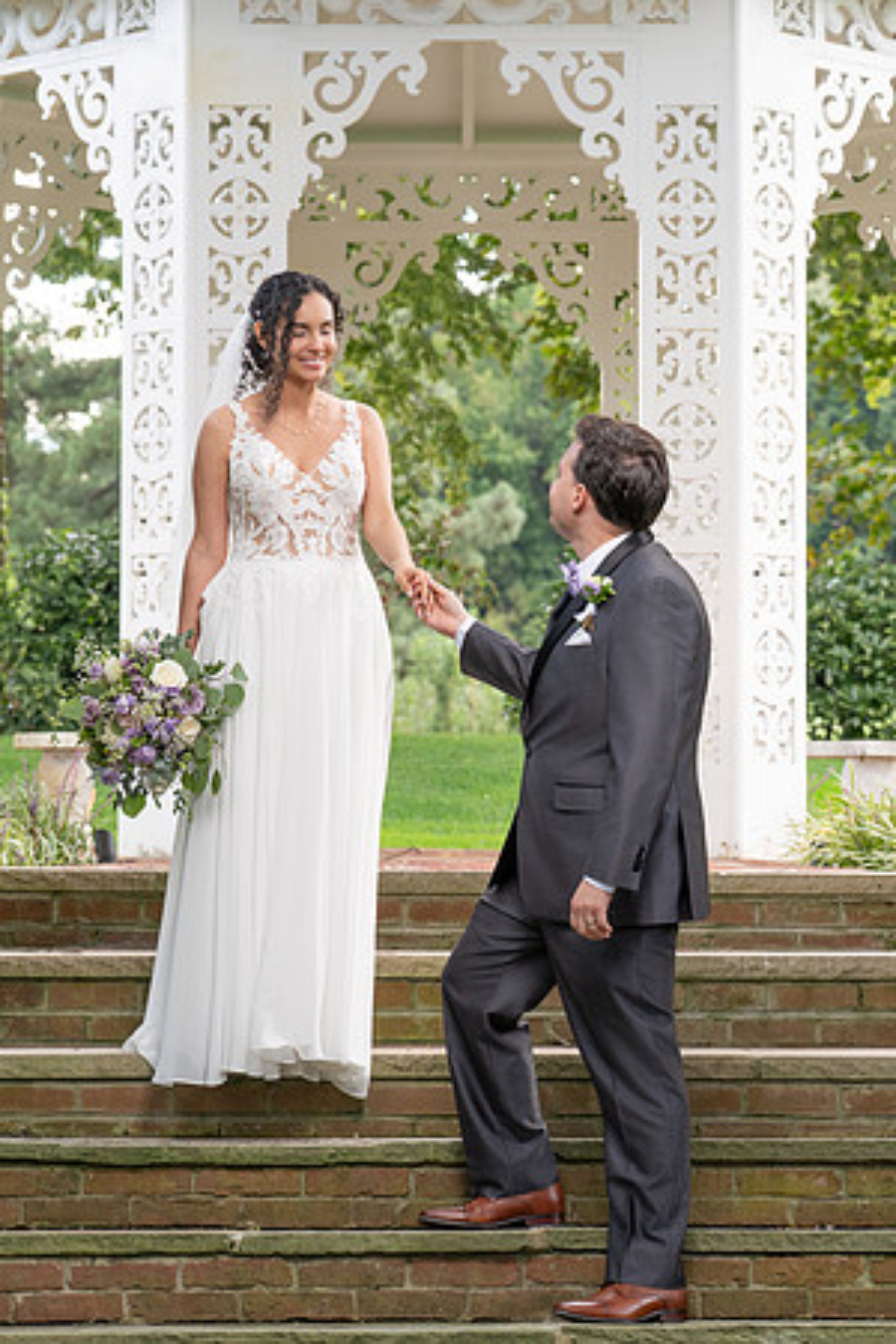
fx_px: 3498
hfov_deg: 14.6
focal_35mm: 94
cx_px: 448
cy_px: 672
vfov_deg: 21.8
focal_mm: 93.7
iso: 800
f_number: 5.6
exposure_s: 1/200
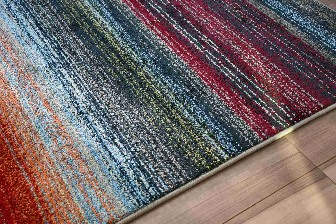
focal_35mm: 45
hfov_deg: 43.6
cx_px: 168
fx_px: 420
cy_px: 112
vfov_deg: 29.9
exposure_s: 1/125
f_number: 4
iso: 900
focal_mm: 30
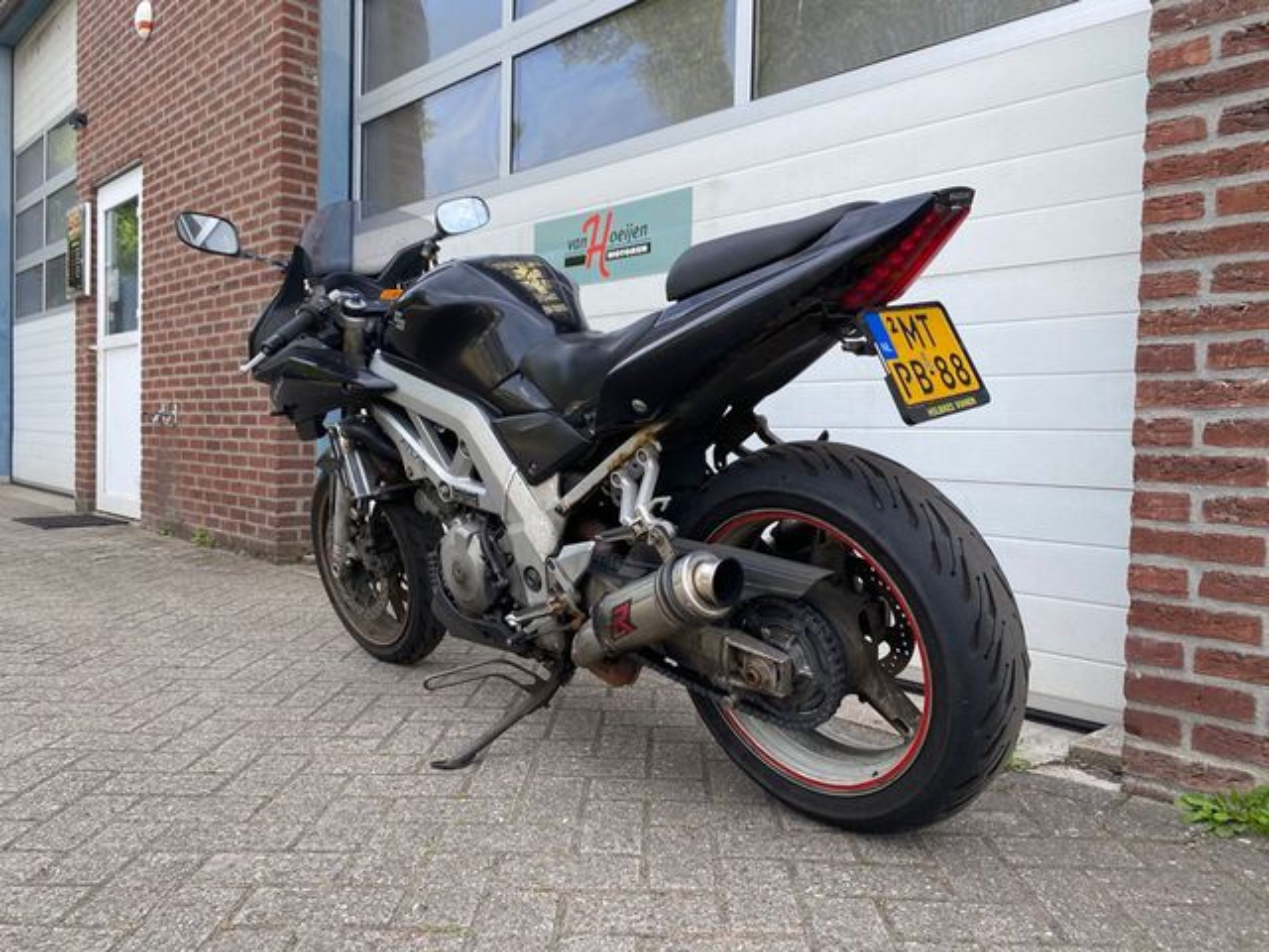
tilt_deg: -1.9
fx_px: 953
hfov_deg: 67.3
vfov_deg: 53.1
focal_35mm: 26
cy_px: 476
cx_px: 634
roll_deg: -1.6
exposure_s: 1/573
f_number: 1.8
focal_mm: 4.25
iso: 32
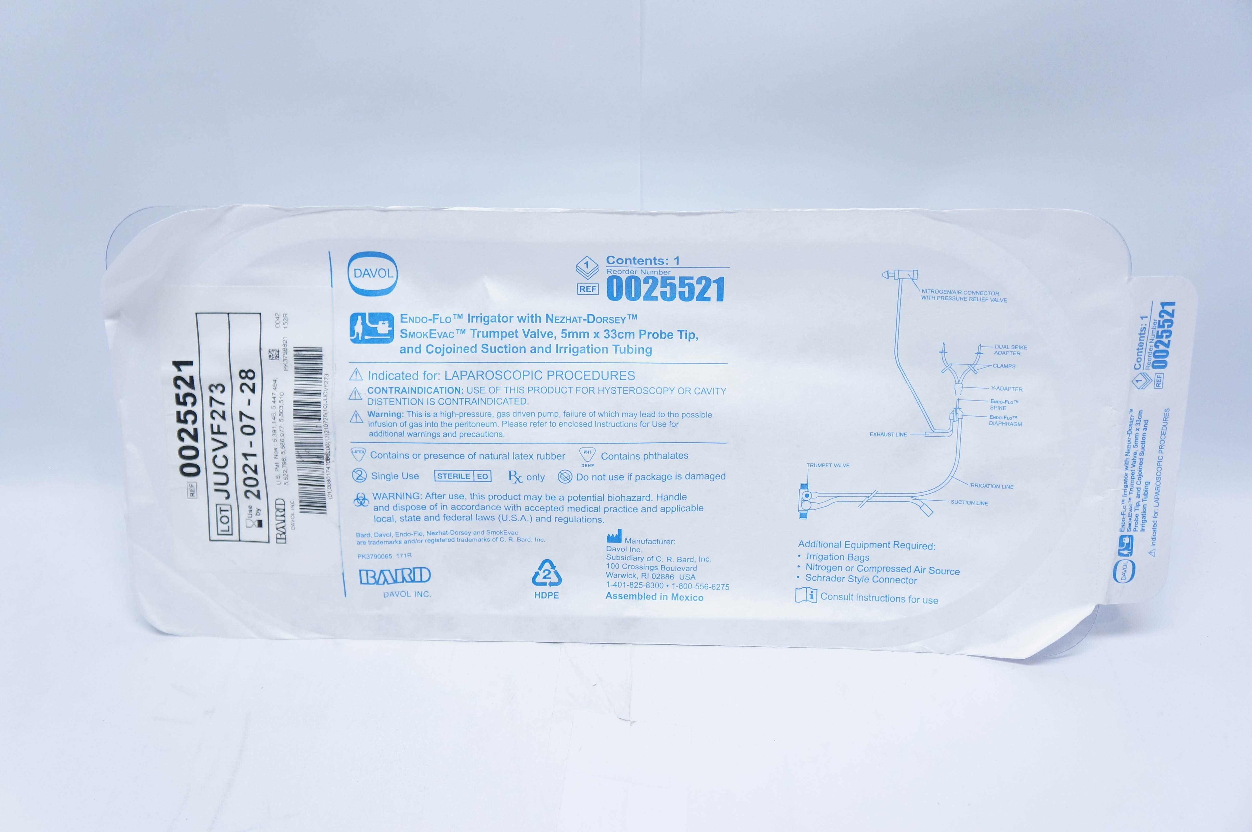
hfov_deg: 57.3
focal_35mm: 33
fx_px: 1146
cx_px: 626
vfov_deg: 39.9
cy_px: 416
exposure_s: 1/160
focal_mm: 22
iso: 800
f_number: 4
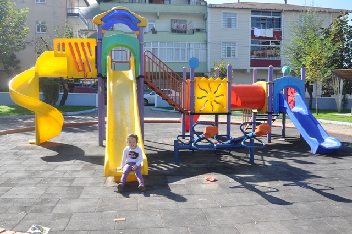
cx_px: 176
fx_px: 308
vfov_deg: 41.6
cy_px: 117
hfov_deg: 59.6
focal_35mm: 32
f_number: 8
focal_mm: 21
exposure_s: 1/250
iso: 200
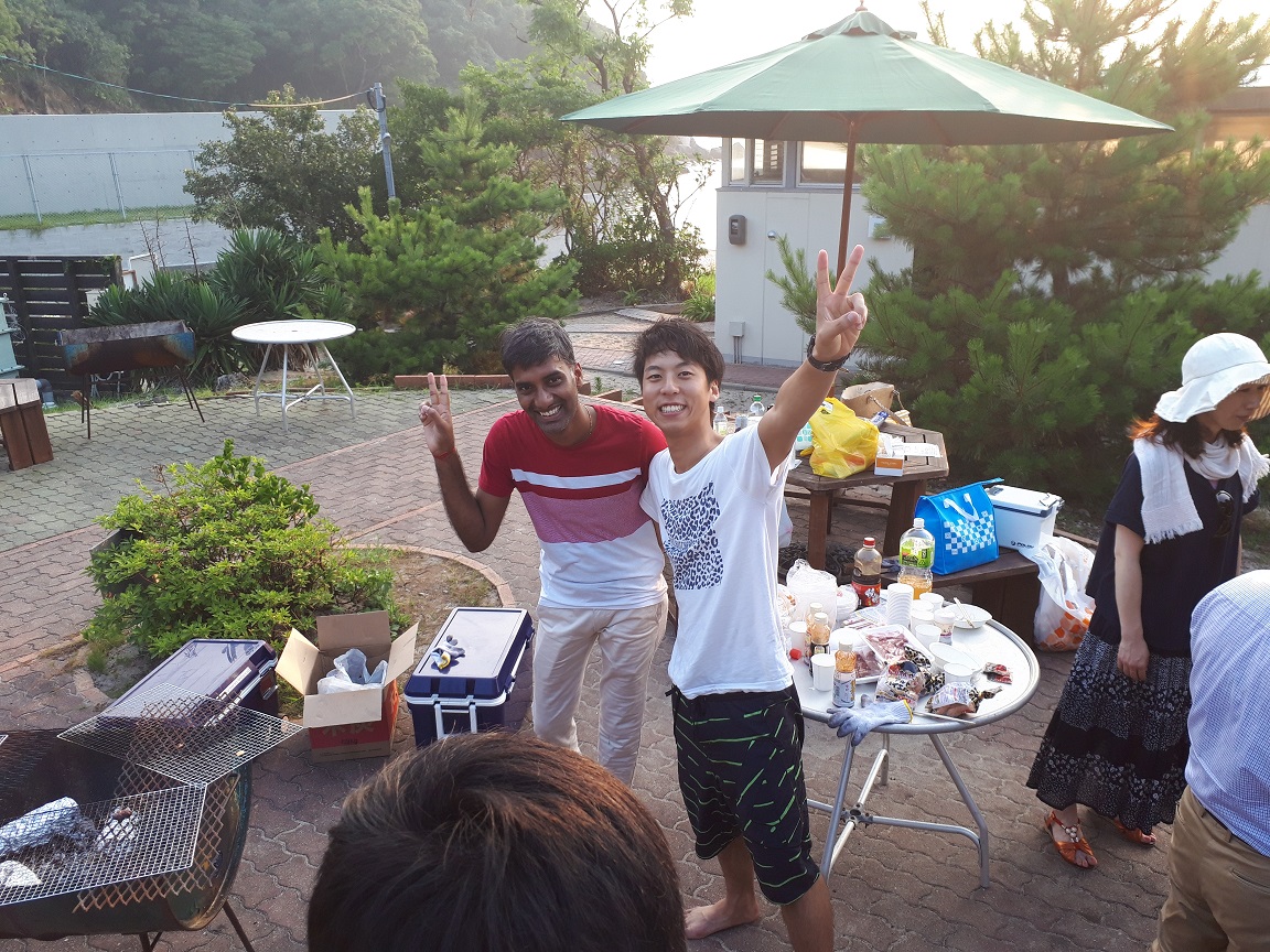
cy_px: 476
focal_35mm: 27
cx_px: 635
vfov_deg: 51.4
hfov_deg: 65.3
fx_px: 991
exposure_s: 1/166
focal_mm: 3.6
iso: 40
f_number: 1.9
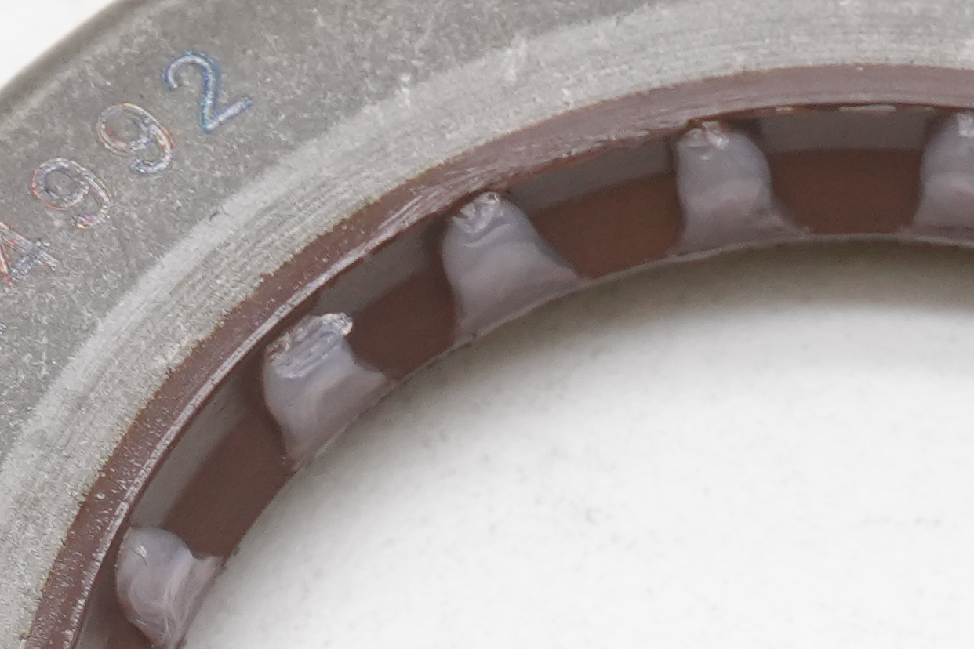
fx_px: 10118
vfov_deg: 3.7
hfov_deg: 5.5
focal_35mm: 374
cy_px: 1072
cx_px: 953
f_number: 11
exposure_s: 1/80
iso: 800
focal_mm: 50
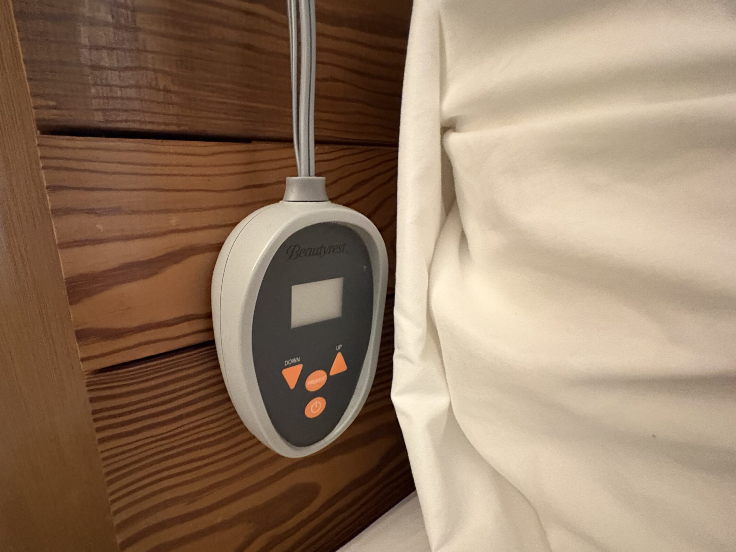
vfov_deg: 74.7
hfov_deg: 89.9
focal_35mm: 17
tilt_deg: -14.0
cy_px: 282
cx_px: 295
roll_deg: +1.4
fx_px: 361
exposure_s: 1/40
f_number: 2.2
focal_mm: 2.22
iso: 1000
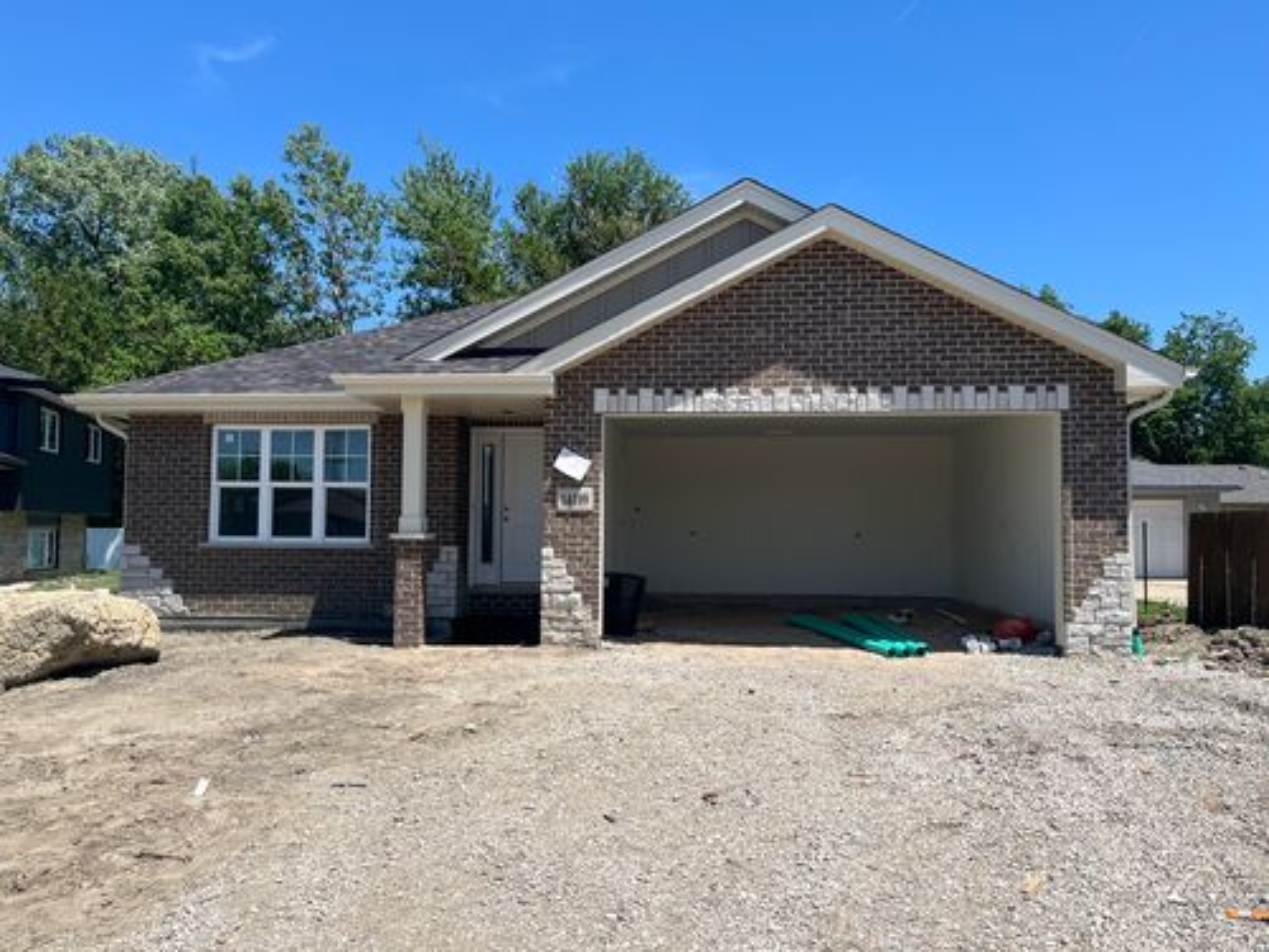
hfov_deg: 67.3
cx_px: 634
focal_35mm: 26
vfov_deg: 53.1
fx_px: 953
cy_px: 476
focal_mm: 5.1
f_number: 1.6
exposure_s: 1/3413
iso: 50
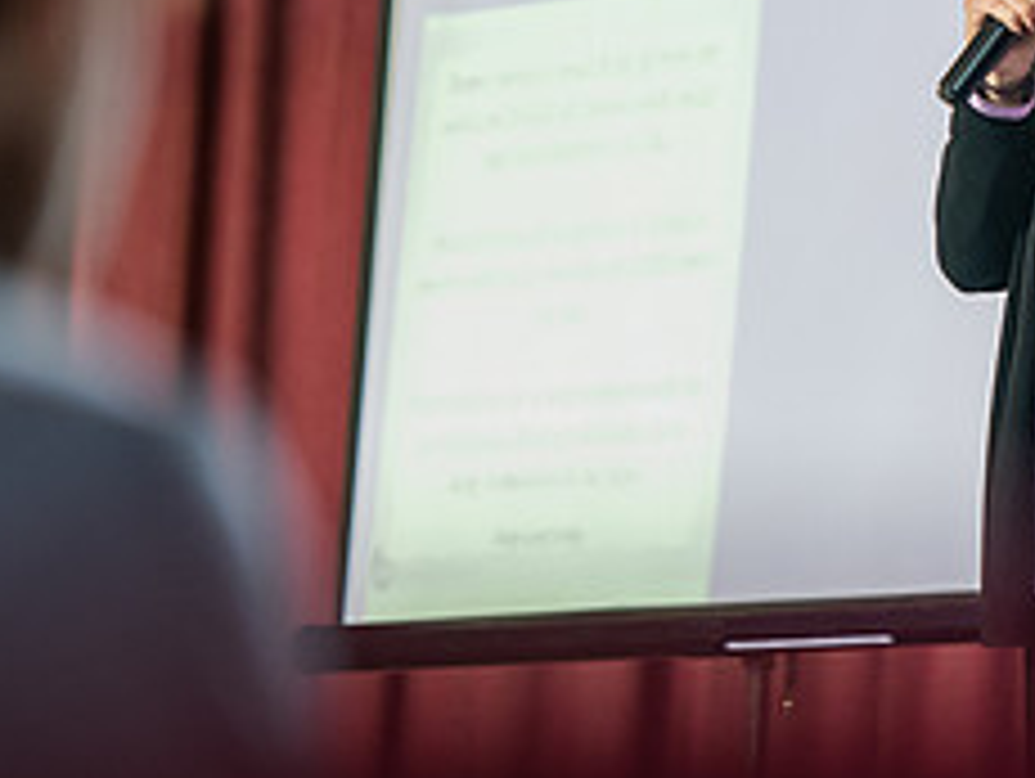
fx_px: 9787
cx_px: 1138
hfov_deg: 6.0
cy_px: 115
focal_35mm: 327
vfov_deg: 4.6
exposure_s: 1/200
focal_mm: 135
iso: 1600
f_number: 3.2
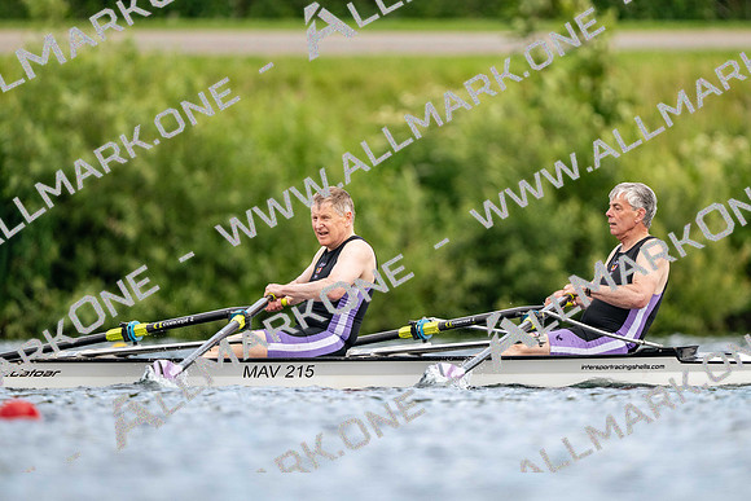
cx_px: 376
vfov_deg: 1.6
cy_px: 250
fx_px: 17527
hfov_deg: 2.5
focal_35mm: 840
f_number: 5.6
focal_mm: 840
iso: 1250
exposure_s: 1/2500
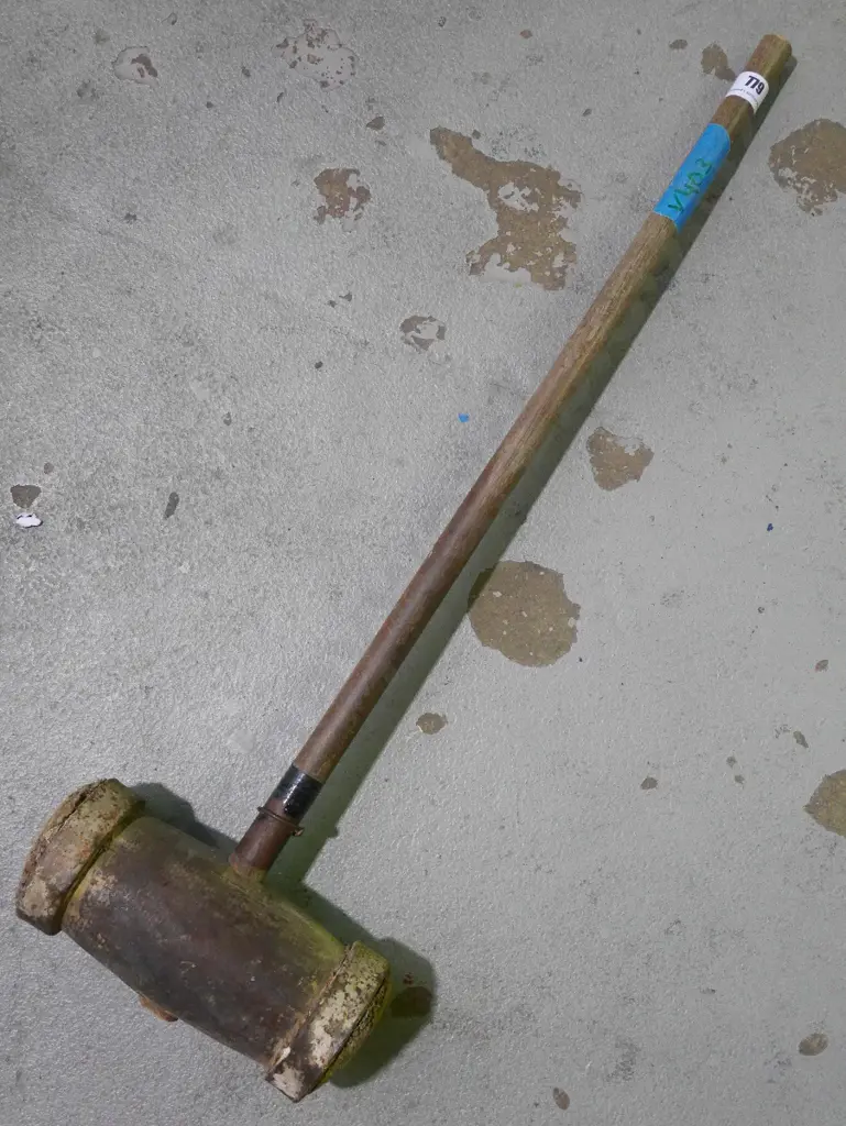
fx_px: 1237
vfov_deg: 49.0
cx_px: 423
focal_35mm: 38
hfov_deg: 37.8
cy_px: 563
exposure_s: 1/80
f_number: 4.3
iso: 3200
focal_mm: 19
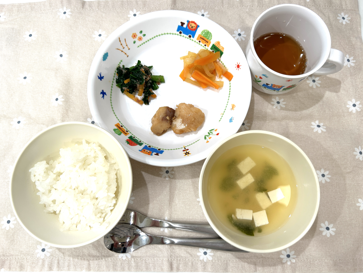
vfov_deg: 53.1
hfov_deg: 67.3
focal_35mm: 26
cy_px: 136
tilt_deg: -79.4
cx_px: 182
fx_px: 273
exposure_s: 1/100
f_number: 1.5
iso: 32
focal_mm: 5.7
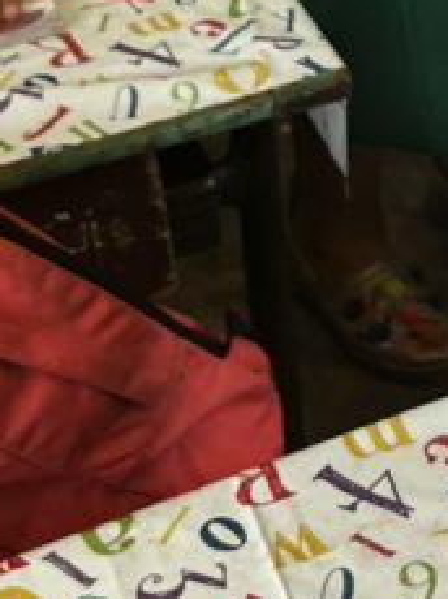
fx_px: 2005
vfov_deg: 16.0
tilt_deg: -22.8
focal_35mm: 116
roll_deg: -0.5
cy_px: -198
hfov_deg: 12.4
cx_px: 583
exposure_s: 1/100
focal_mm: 5.7
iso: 125
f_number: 1.5
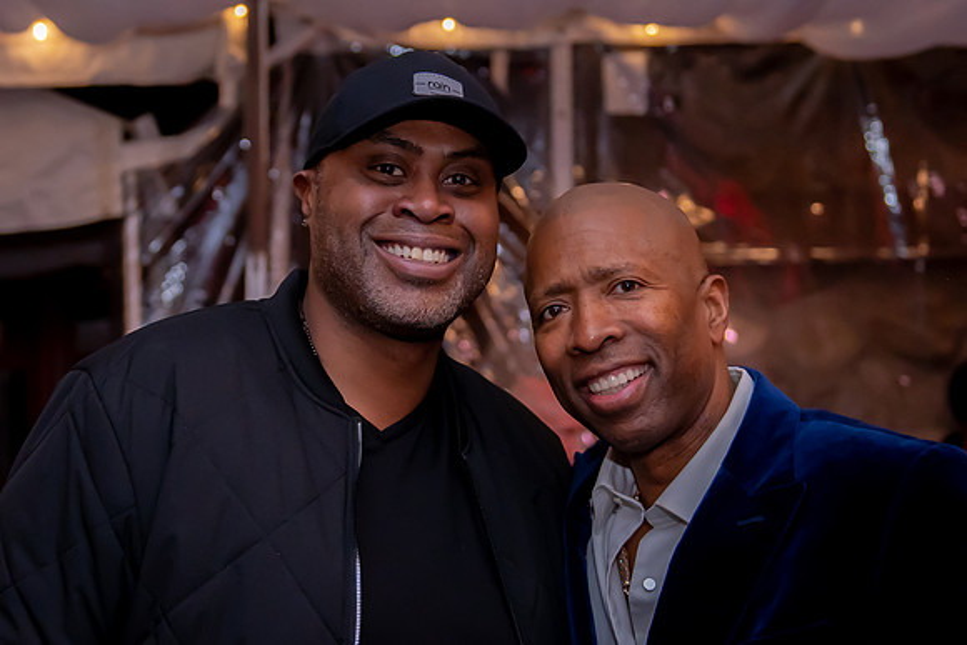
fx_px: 1877
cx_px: 355
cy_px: 192
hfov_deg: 28.8
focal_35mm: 70
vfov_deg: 19.4
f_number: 2.8
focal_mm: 38
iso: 3200
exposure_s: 1/1250
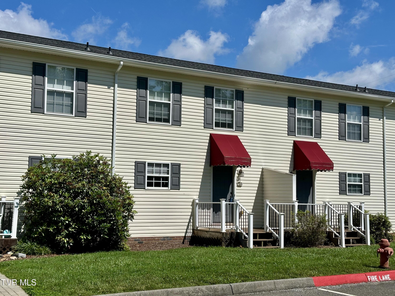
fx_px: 548
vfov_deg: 30.3
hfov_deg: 39.7
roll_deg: -0.9
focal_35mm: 48
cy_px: 148
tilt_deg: +5.0
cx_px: 198
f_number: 1.78
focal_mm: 6.86
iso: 64
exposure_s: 1/9804
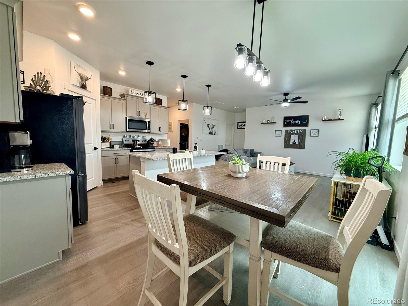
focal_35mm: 14
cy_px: 153
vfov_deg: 85.7
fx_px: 165
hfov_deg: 102.1
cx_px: 204
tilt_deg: -5.7
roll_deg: -2.1
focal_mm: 2.22
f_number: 2.2
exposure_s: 1/120
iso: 200
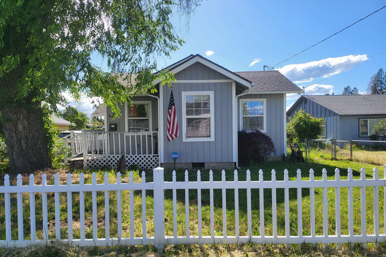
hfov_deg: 71.5
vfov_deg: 51.2
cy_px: 138
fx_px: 268
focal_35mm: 25
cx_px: 193
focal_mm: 5
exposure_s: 1/1718
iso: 40
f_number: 1.8
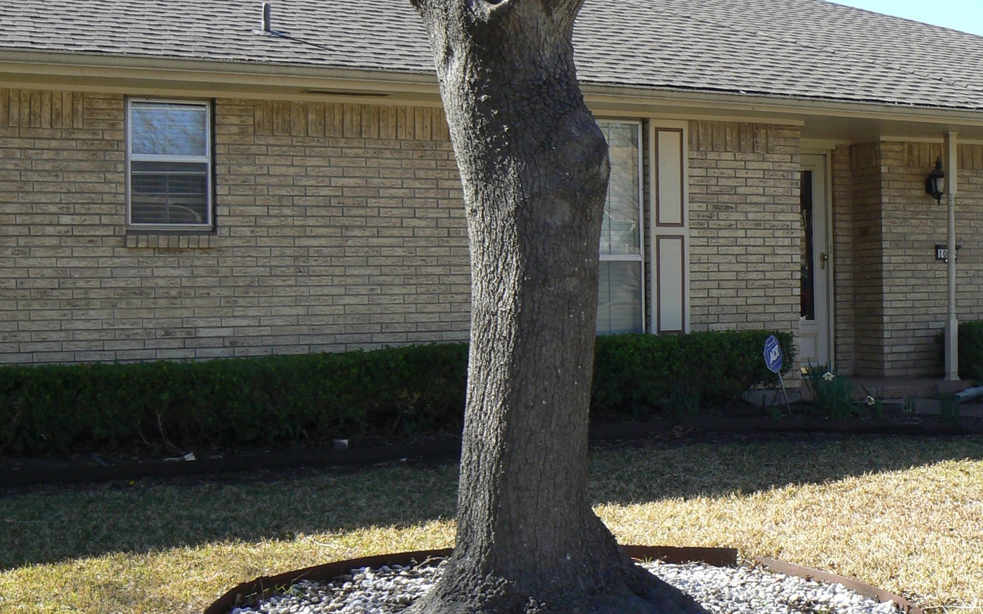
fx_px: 1500
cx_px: 682
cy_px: 316
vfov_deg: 23.1
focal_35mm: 56
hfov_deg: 35.8
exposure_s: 1/200
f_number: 5.6
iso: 80
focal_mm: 6
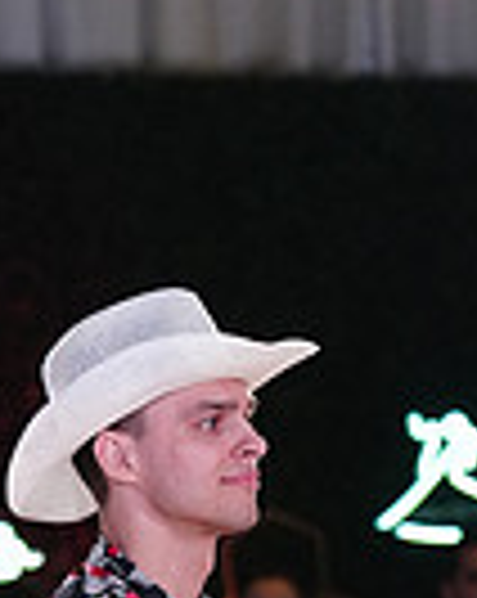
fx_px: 8720
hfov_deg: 3.1
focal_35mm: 493
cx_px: 655
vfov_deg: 3.9
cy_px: 1183
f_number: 4
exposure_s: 1/400
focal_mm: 120
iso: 2500
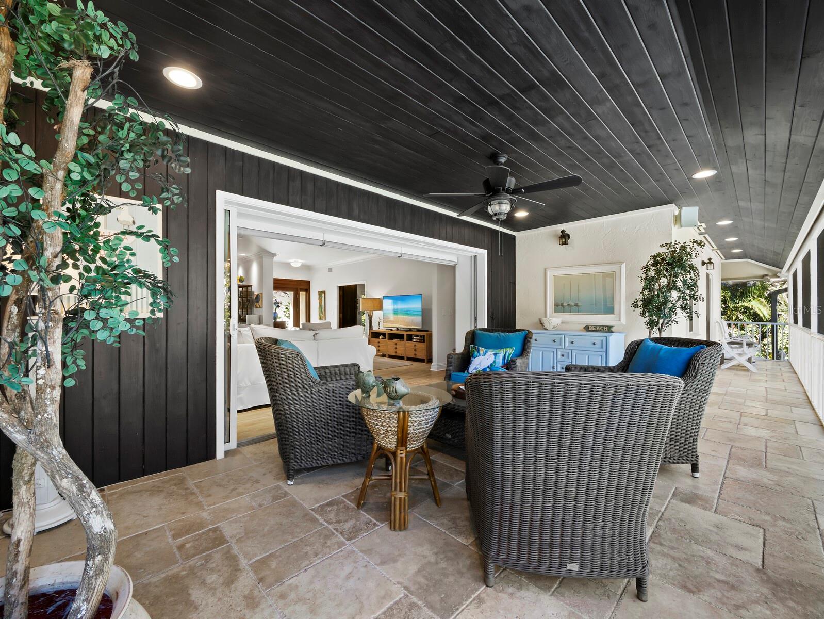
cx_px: 412
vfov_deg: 85.7
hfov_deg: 102.0
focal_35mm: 14
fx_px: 333
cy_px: 310
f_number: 11
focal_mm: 7
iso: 400
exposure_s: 1/1.67
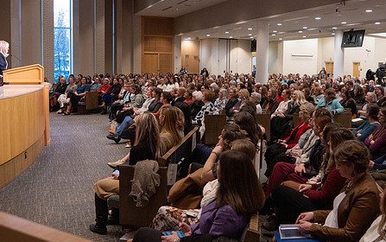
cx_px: 216
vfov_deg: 34.4
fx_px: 389
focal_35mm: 37
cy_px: 95
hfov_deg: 52.6
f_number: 4
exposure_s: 1/400
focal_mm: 28
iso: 1250
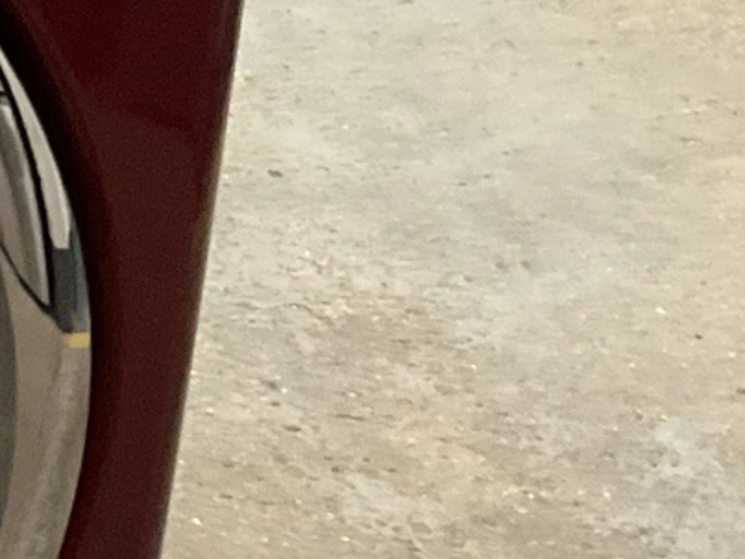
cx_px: -719
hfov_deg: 12.2
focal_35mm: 144
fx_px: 3098
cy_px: 167
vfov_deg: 10.3
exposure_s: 1/30
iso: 320
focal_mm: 3
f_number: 1.8
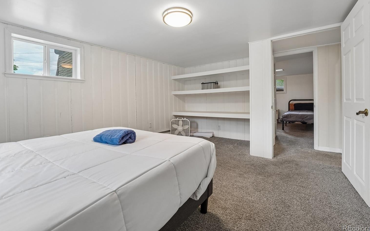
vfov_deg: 74.6
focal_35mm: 15
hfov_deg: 101.5
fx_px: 151
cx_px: 187
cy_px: 104
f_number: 8
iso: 400
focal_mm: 14
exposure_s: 1/13
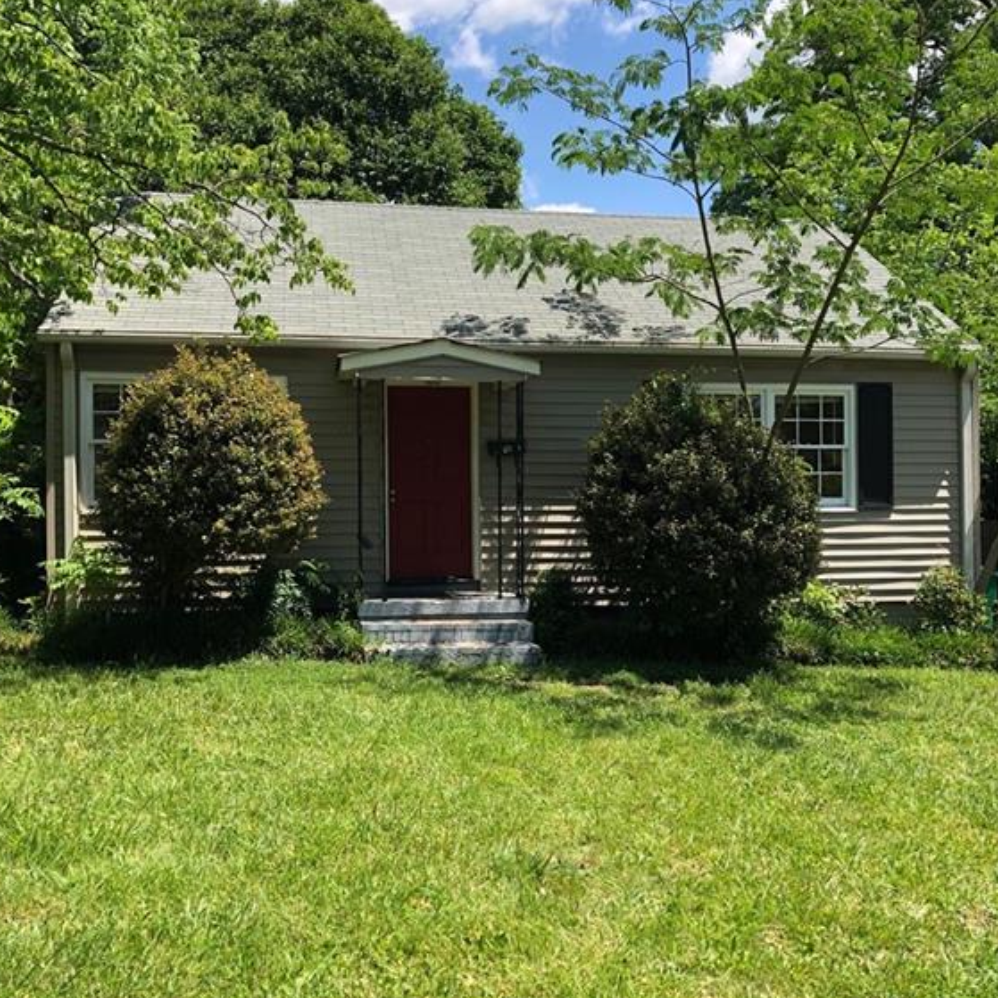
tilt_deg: +0.4
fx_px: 1109
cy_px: 511
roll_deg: +0.5
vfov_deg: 48.4
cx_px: 487
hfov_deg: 48.4
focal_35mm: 34
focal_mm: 3.99
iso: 20
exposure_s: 1/1000
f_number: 1.8
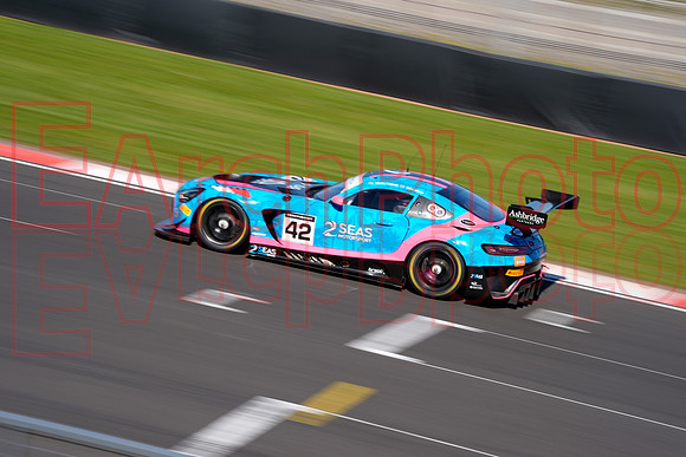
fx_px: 2375
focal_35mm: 125
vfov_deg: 11.0
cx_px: 343
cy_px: 228
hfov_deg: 16.4
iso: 125
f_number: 16
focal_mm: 124.6
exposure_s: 1/100
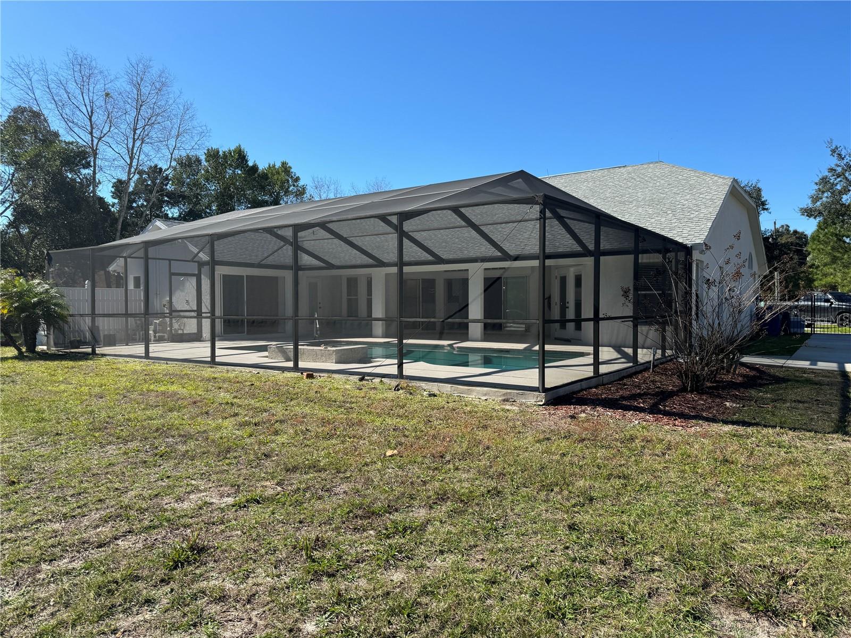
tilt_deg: +0.1
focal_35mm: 24
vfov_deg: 56.8
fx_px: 590
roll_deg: +0.1
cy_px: 319
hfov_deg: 71.6
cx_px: 426
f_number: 1.78
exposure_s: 1/3247
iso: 80
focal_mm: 6.86
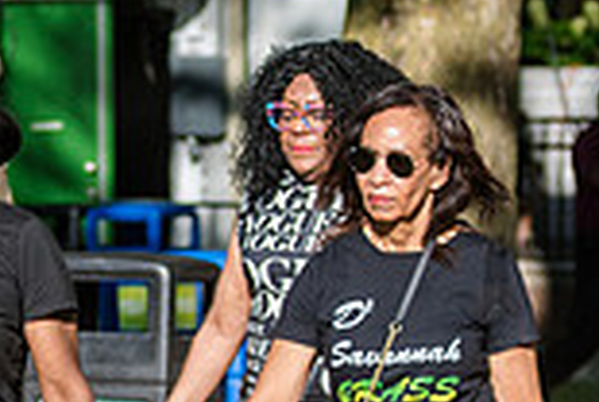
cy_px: 418
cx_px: -152
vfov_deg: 3.9
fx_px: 5885
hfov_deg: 5.8
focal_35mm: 353
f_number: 3.5
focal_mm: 80
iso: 400
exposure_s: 1/2500
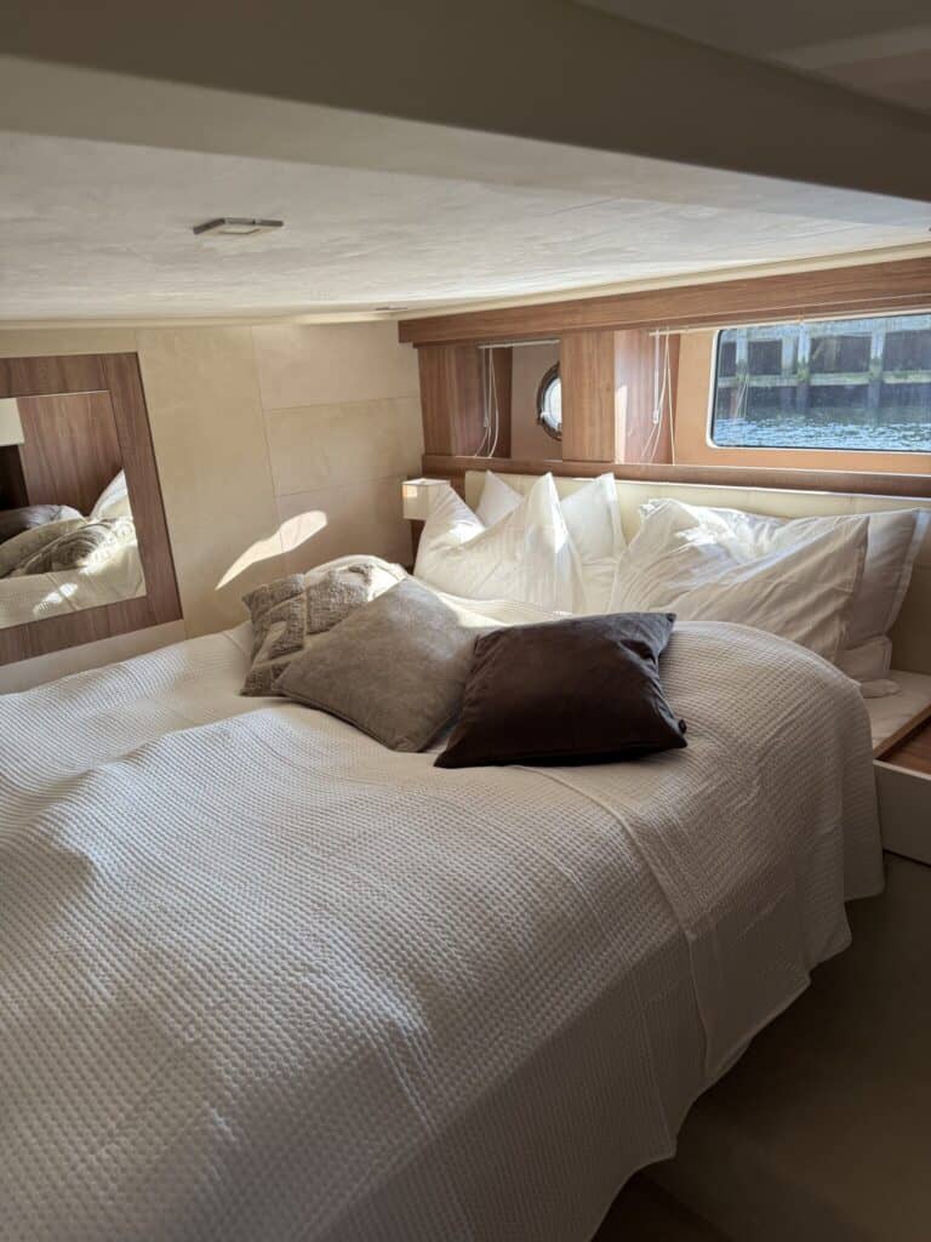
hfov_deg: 56.8
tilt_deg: -15.7
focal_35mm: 24
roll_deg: +2.5
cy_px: 621
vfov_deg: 71.6
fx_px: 861
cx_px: 466
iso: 100
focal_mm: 6.76
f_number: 1.78
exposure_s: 1/121
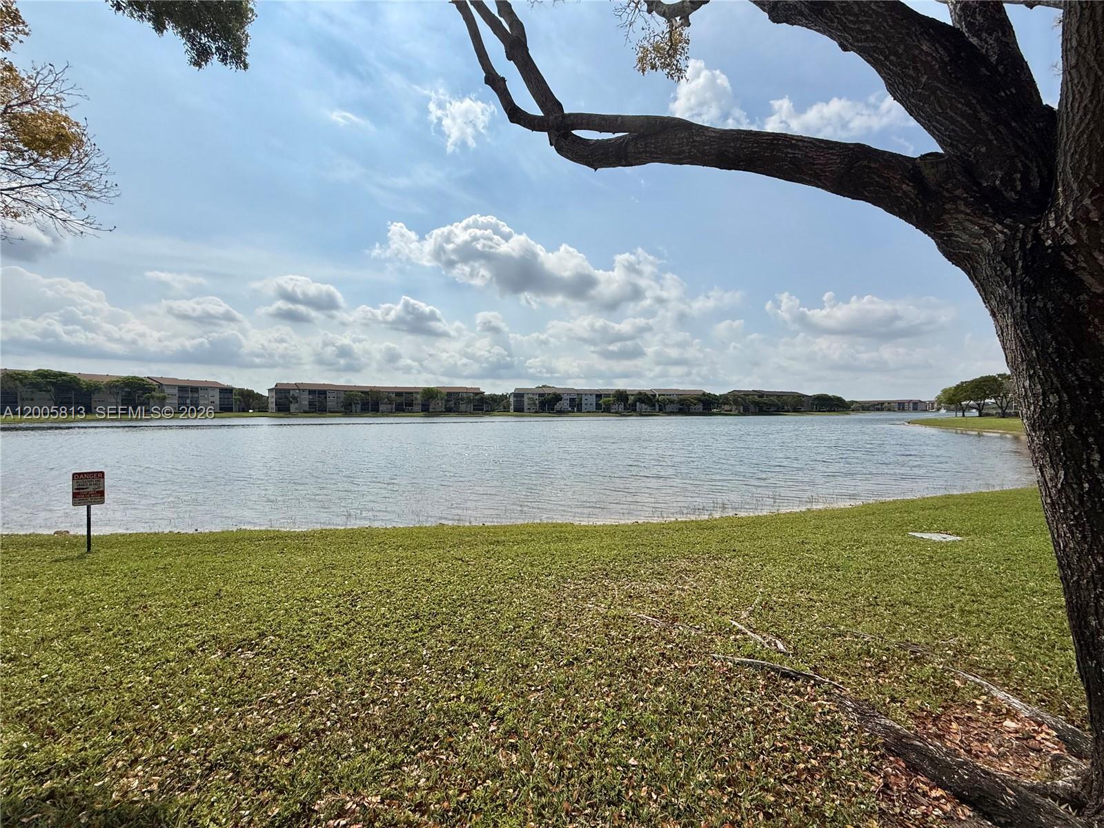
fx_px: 446
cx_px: 552
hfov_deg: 102.1
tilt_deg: +0.1
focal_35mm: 14
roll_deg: -0.1
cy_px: 414
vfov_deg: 85.7
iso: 50
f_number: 2.2
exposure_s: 1/6173
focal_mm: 2.22
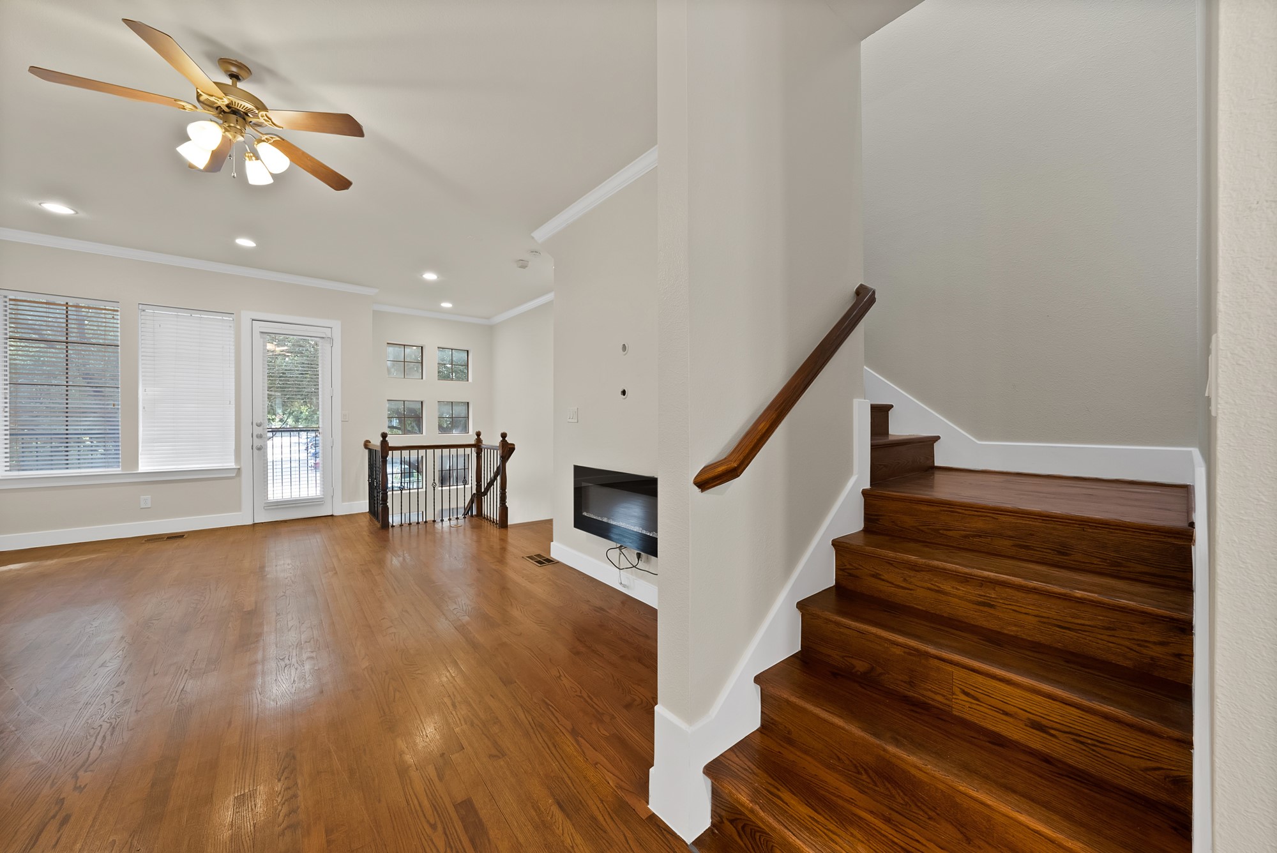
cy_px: 426
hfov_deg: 112.6
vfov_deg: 90.1
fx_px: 426
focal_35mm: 12
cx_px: 638
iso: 640
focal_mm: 12
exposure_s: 1/2.5
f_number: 9
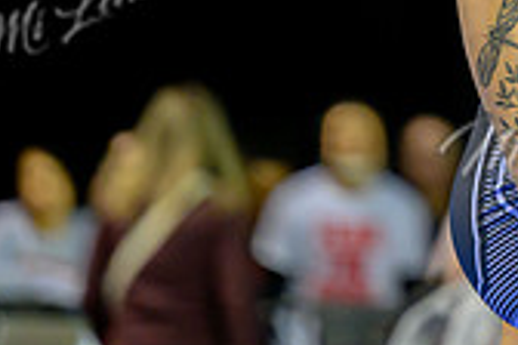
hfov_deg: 2.9
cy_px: -180
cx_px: 715
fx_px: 10143
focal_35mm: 705
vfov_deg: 1.9
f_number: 2.8
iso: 3200
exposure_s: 1/800
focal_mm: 190
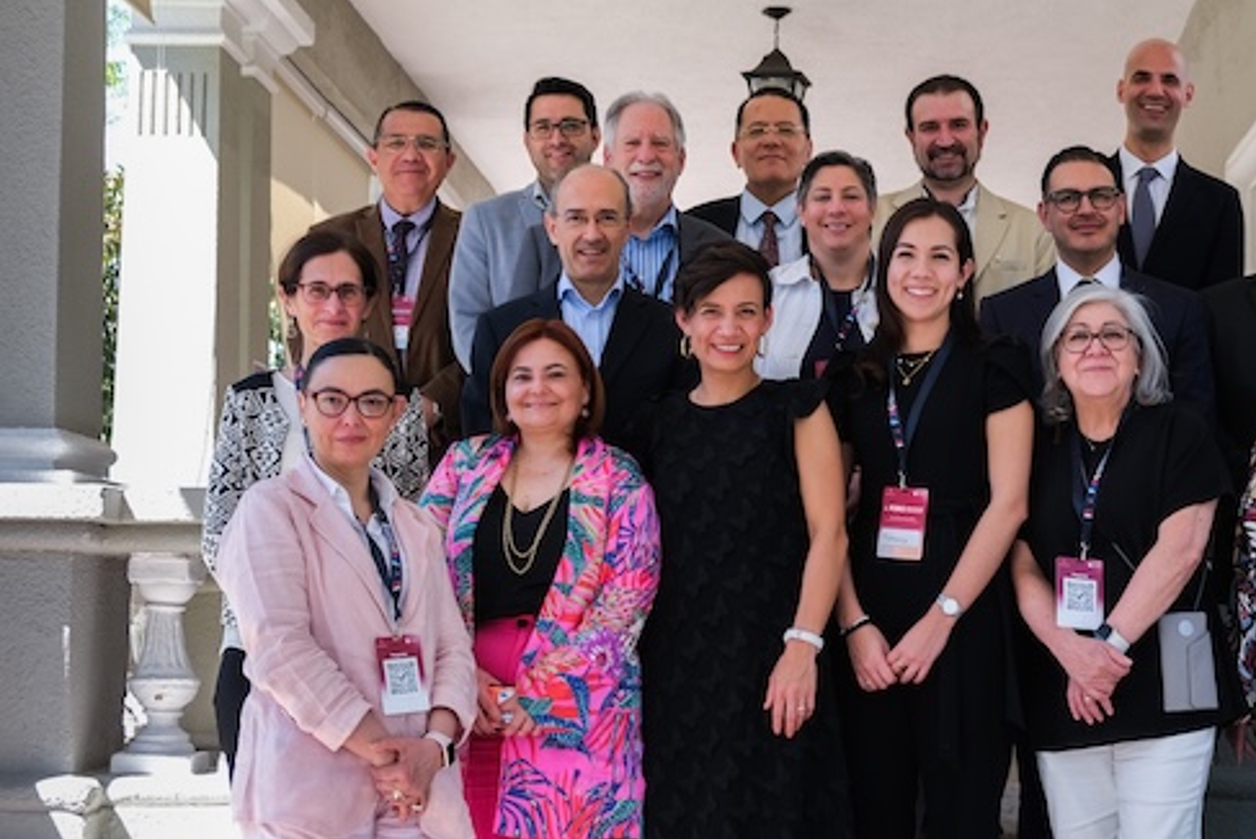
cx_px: 908
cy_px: 332
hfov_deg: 28.9
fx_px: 2408
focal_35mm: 69
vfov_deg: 19.7
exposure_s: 1/320
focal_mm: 27.7
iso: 250
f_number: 3.6
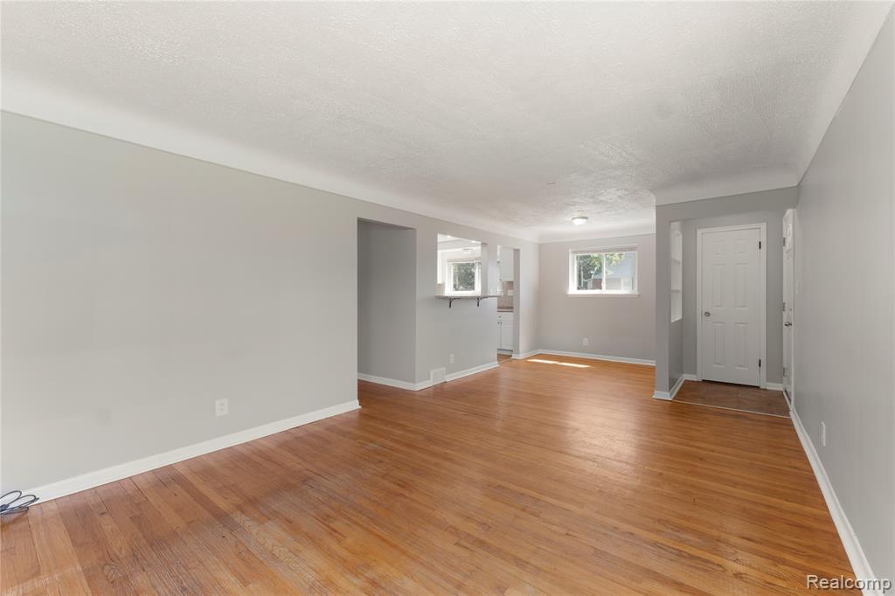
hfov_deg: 100.4
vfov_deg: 77.3
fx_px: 373
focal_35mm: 15
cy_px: 298
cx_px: 448
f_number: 8
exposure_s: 1/4
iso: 100
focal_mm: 10
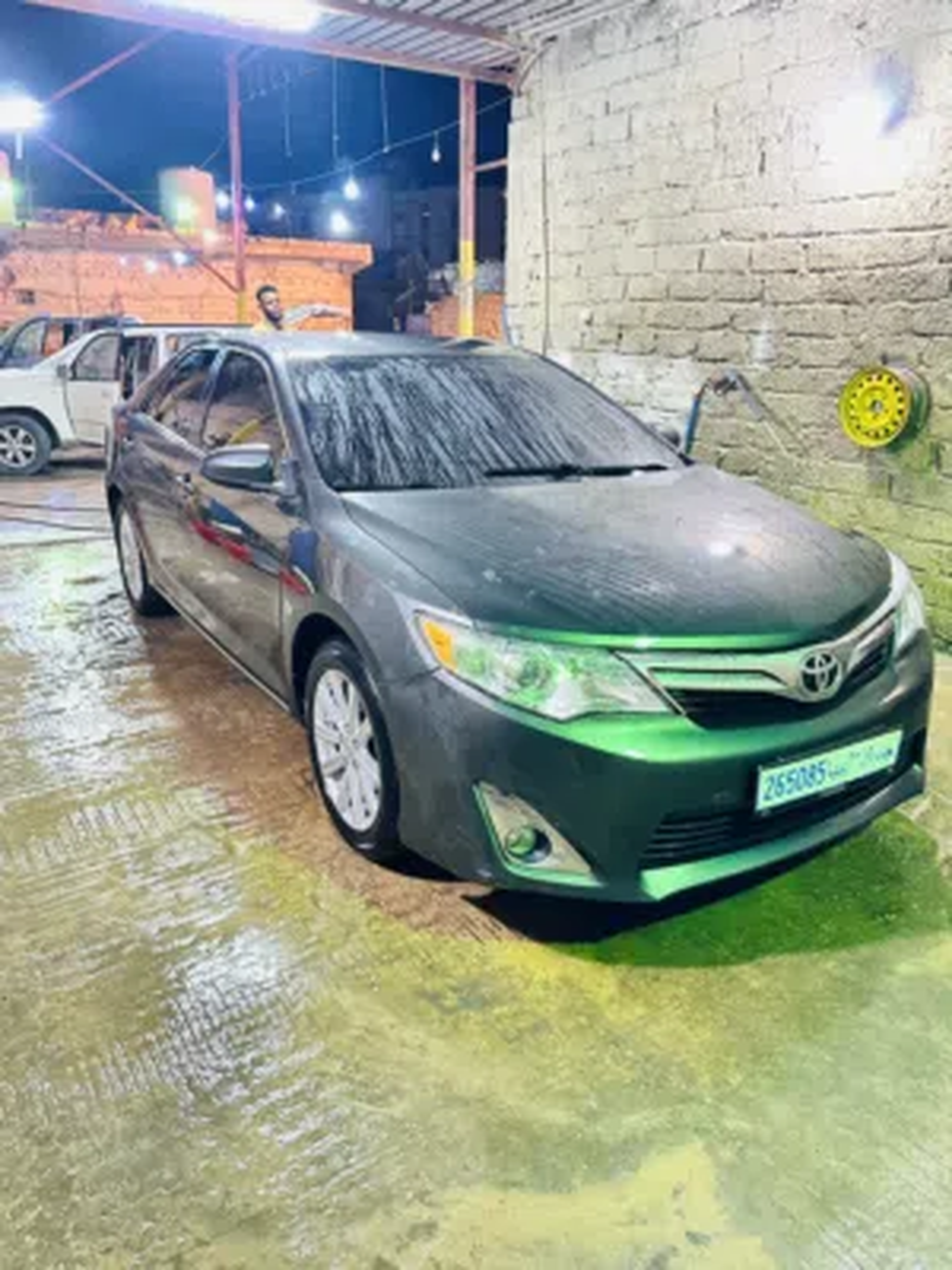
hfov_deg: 56.8
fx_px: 880
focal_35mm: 24
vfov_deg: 71.6
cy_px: 635
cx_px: 476
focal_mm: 6.86
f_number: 1.78
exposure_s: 1/33
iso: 640
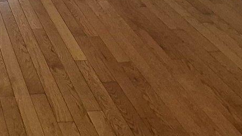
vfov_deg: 14.7
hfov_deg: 27.9
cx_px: -62
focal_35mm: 64
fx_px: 411
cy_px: -152
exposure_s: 1/60
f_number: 2.2
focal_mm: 1.74
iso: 160
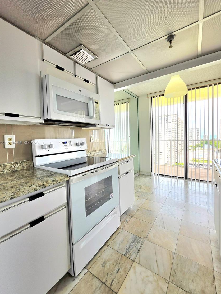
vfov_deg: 102.0
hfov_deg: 85.7
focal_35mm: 14
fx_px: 119
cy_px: 143
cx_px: 108
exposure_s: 1/263
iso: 32
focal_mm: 2.2
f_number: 1.9
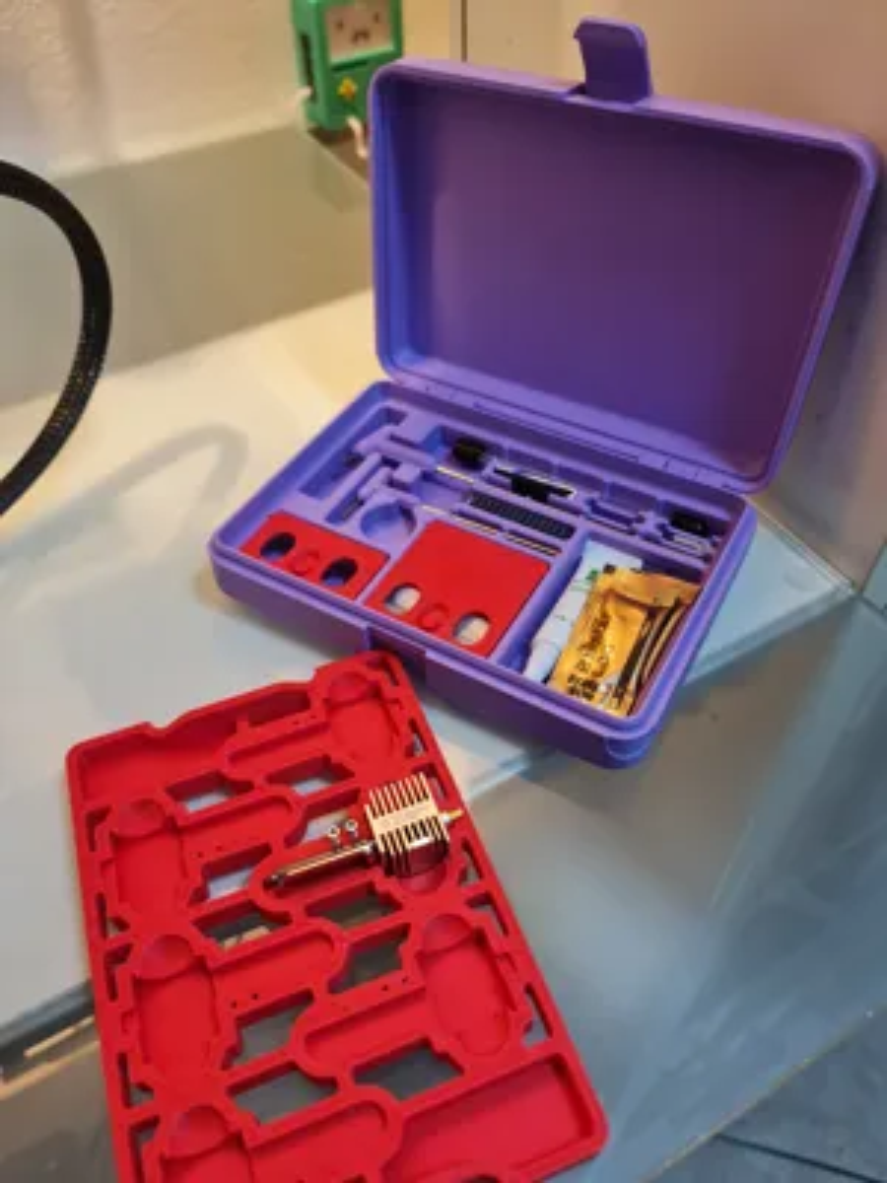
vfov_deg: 69.4
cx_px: 444
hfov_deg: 54.9
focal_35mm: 25
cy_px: 592
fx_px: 854
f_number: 1.8
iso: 250
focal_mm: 7
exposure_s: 1/50
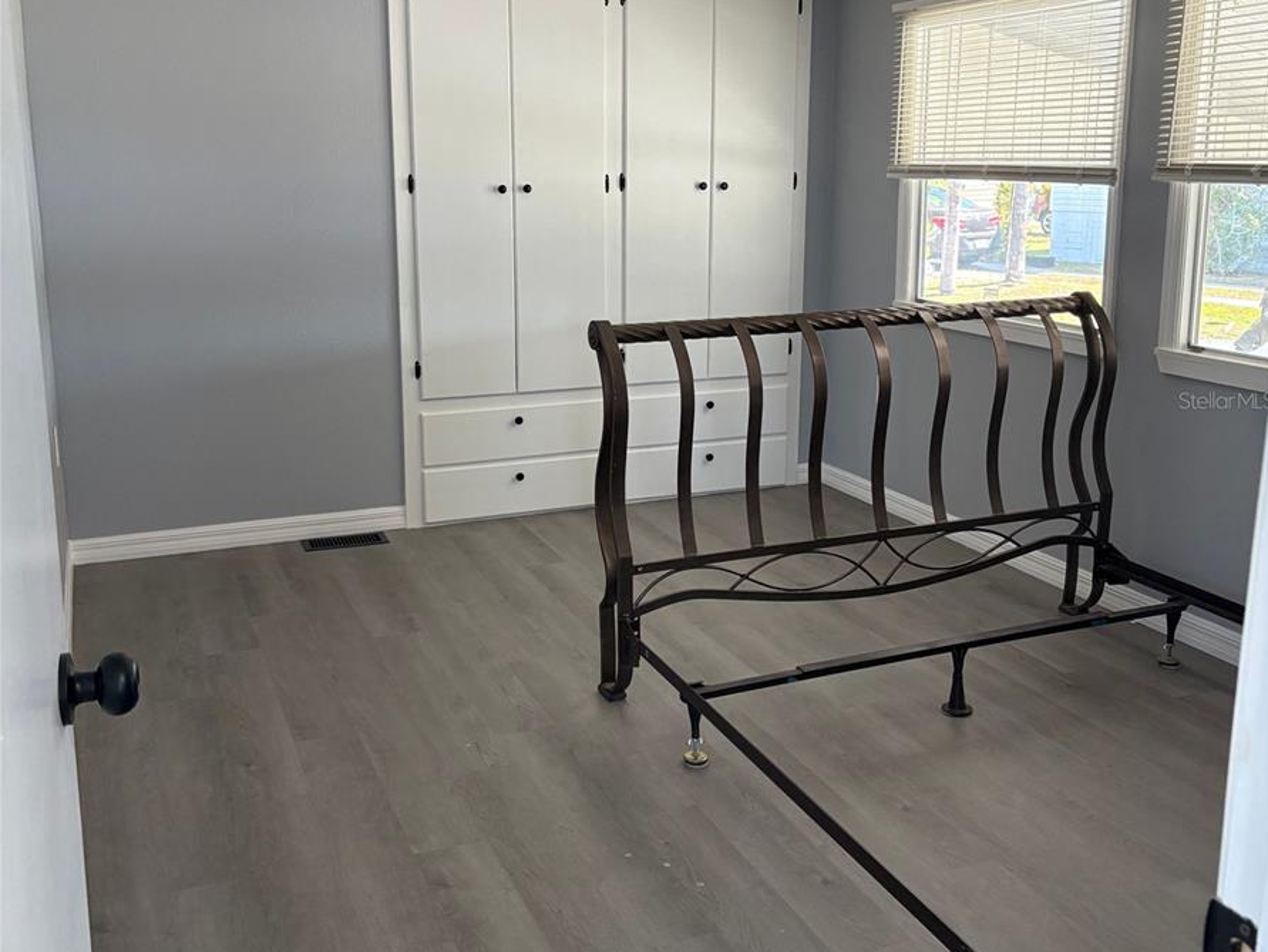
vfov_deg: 40.6
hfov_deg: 52.6
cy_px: 400
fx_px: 1283
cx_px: 639
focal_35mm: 35
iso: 200
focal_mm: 5.96
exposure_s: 1/120
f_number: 1.6
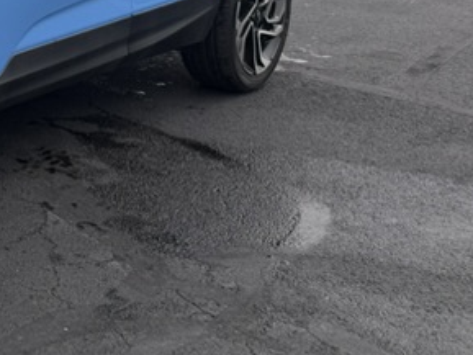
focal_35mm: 85
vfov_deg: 16.1
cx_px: -295
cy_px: -154
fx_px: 1162
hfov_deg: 19.2
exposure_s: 1/2801
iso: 80
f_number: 1.78
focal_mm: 6.76
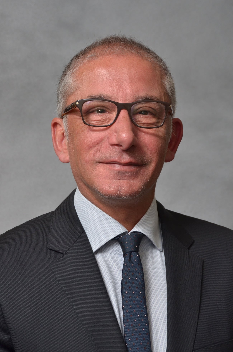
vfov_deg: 22.7
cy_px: 176
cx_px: 116
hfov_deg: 15.1
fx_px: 878
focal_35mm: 90
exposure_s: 1/250
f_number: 7.1
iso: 400
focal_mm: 60
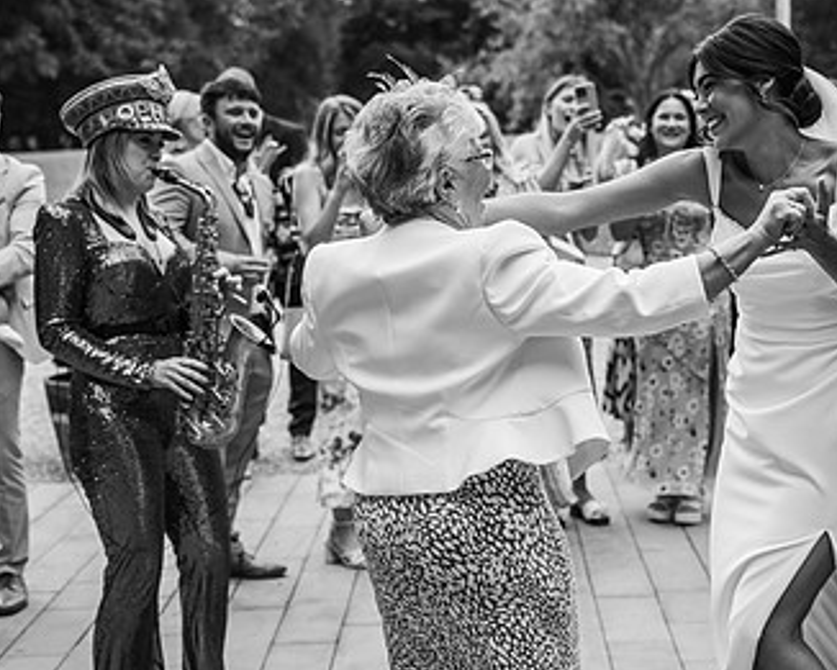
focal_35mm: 65
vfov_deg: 23.5
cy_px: 372
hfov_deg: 29.1
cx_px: 506
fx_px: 1611
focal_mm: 39
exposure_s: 1/500
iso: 100
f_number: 2.8
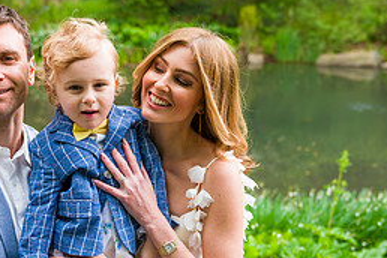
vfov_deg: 18.9
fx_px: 774
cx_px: 100
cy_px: 176
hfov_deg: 27.7
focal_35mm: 72
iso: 200
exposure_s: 1/320
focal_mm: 32
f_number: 3.5
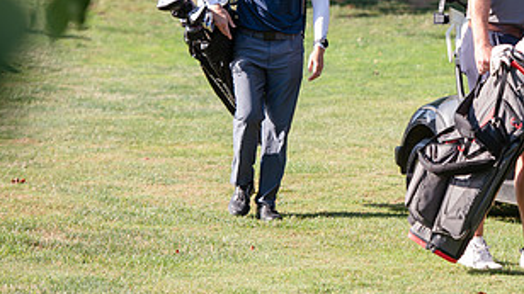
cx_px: 441
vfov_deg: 5.0
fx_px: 3347
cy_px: -1
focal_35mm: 241
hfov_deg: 8.9
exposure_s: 1/400
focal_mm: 122
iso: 100
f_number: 3.5
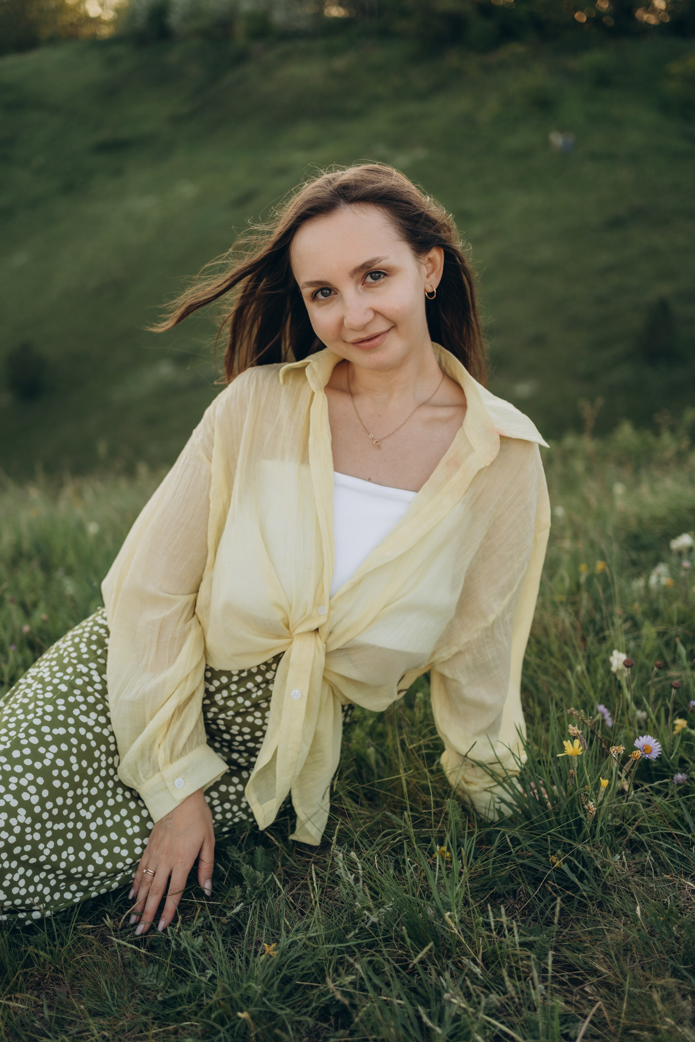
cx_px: 342
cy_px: 516
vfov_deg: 53.1
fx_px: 1042
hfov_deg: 36.9
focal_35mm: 36
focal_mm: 35
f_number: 2
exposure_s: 1/640
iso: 200
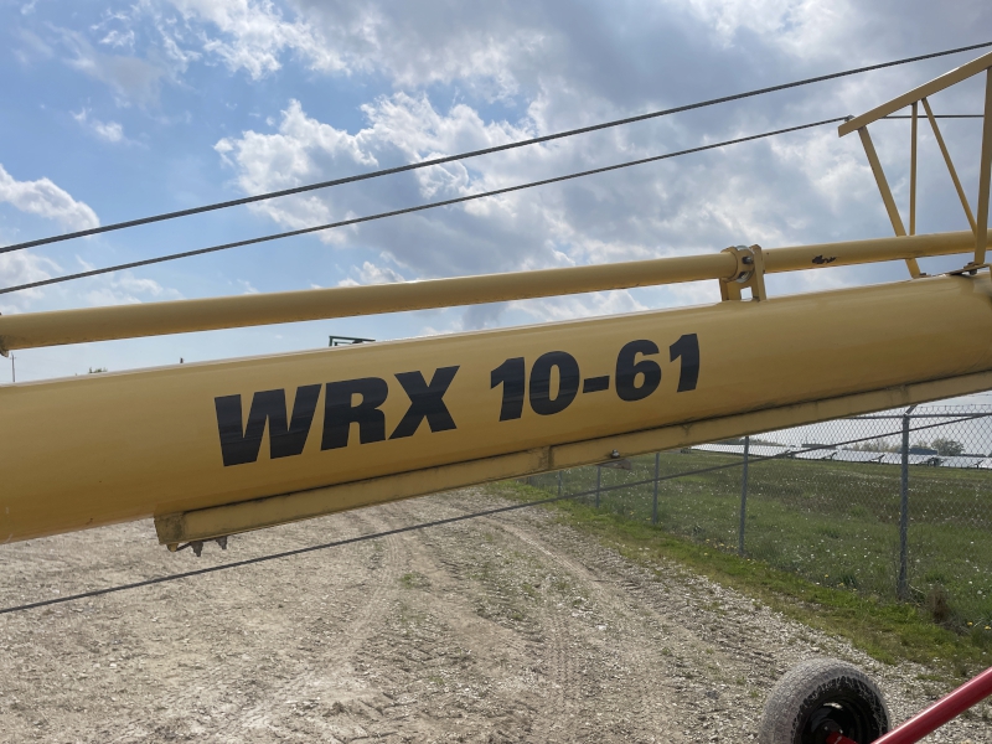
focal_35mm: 26
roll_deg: -2.3
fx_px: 745
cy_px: 372
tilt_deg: +5.0
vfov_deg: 53.1
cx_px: 496
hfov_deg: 67.3
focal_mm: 4.2
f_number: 1.6
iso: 32
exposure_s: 1/9804
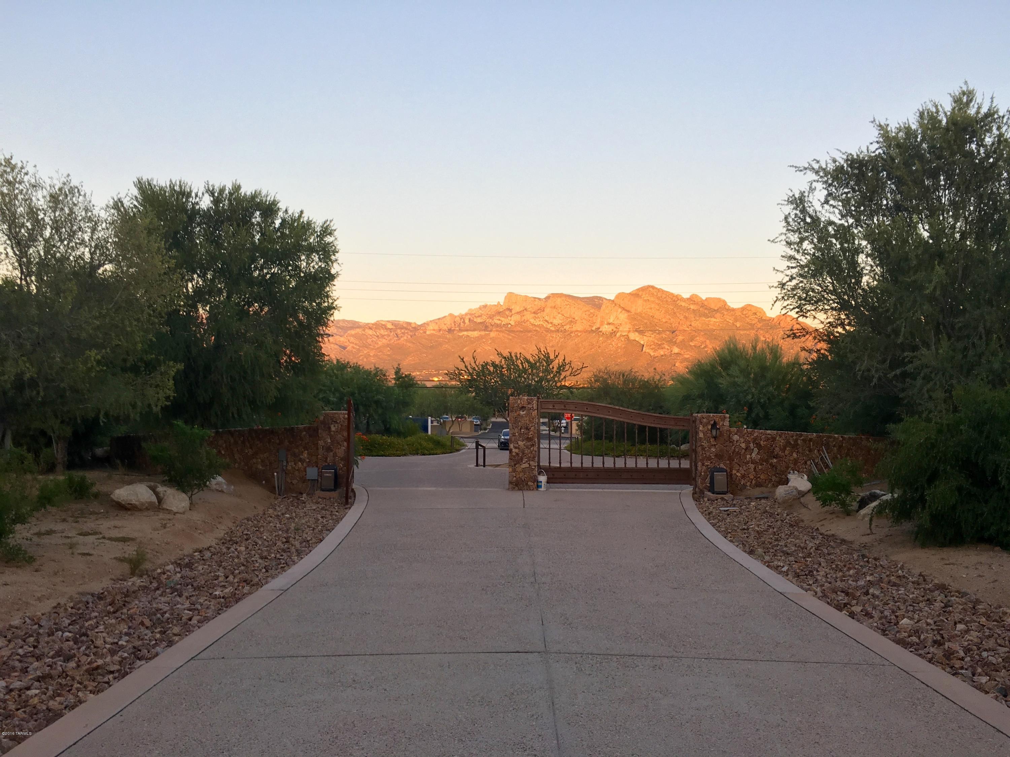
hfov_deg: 61.7
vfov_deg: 48.2
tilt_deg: +2.8
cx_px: 505
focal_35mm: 29
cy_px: 378
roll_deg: +2.4
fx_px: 846
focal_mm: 4.15
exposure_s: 1/120
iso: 25
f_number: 2.2
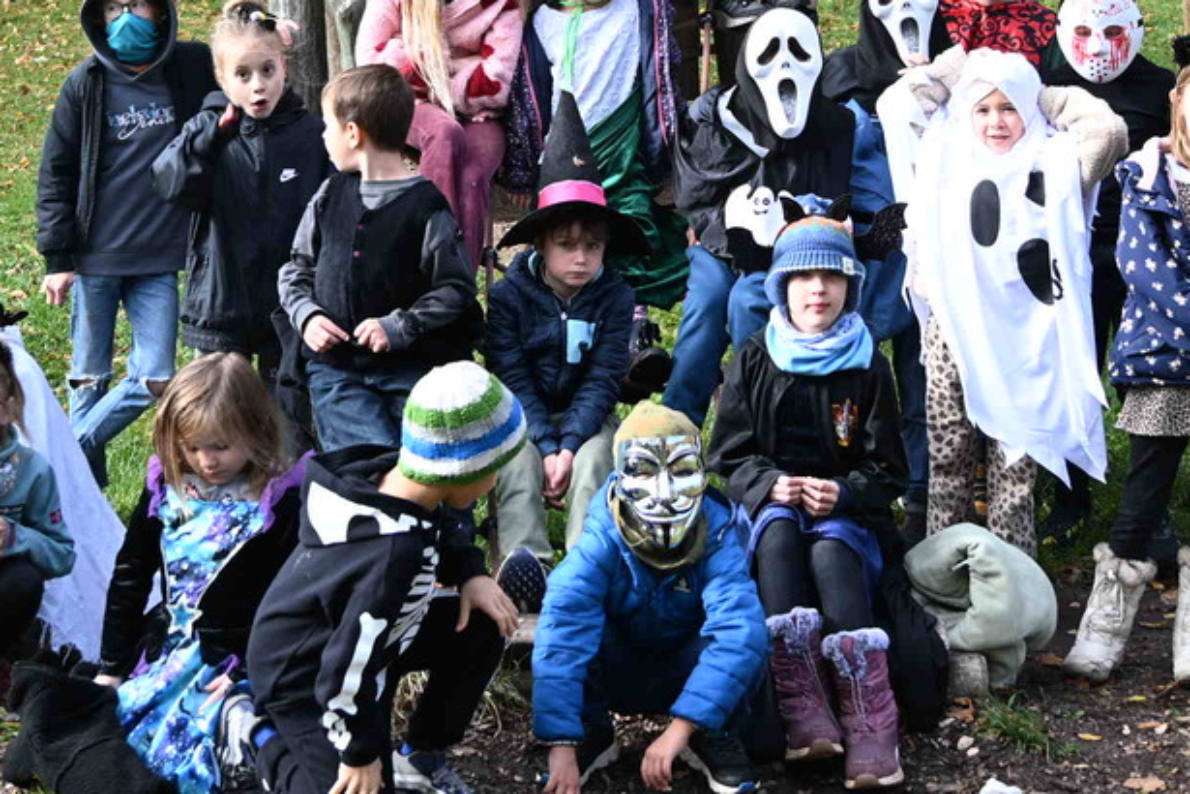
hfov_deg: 23.5
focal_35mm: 87
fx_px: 2861
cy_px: -74
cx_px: 677
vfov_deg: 15.4
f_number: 3.8
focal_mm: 25.5
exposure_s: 1/200
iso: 110
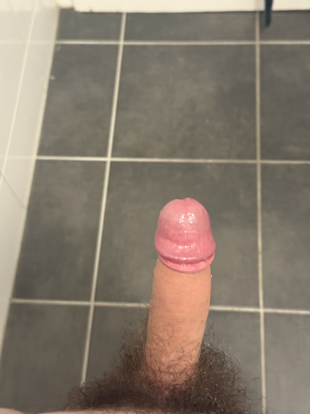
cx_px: 155
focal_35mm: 48
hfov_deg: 30.3
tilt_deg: -62.7
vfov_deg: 39.7
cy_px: 207
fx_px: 573
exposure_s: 1/25
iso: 500
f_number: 1.78
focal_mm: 6.76
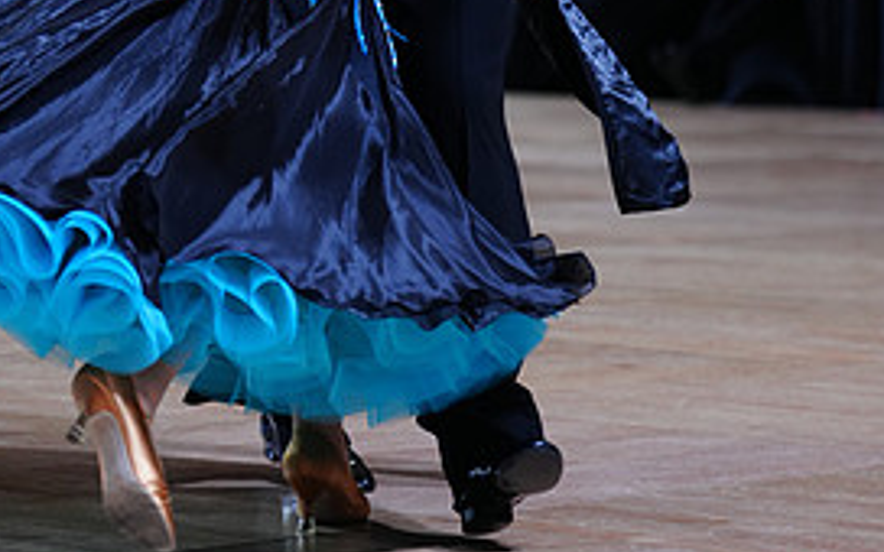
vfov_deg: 6.0
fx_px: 5228
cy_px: -146
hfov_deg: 9.7
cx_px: 401
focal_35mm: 217
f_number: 2.8
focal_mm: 100
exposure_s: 1/500
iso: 640
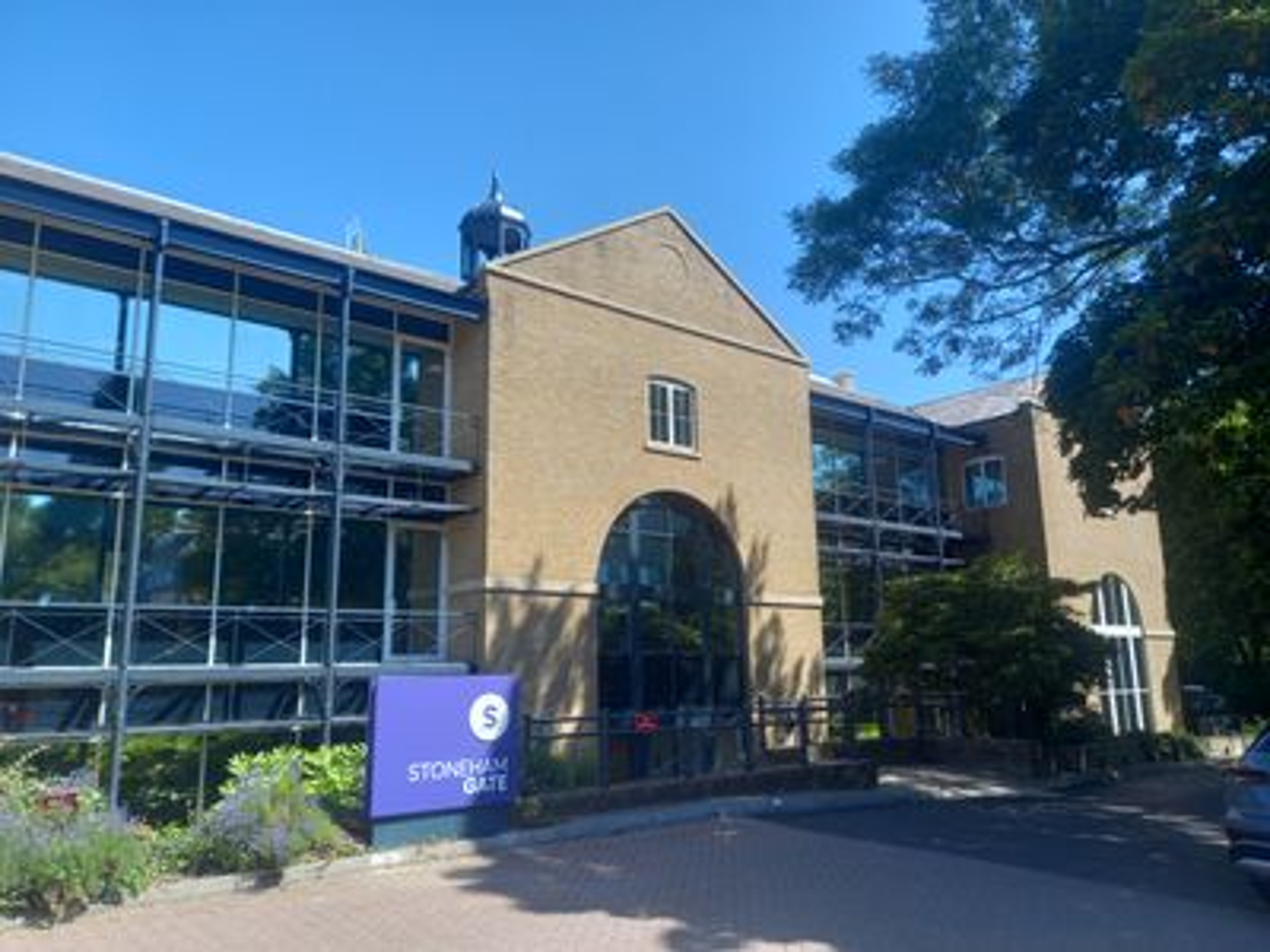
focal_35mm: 25
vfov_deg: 54.9
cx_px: 635
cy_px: 476
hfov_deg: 69.4
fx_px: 917
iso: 25
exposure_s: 1/281
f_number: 2
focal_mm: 4.6
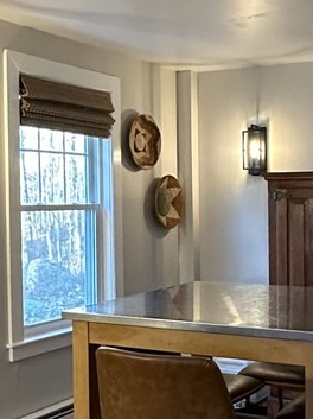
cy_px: 224
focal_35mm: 61
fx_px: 737
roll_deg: +1.5
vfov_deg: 31.7
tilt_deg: -0.4
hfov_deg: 23.9
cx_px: 193
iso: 500
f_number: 2.2
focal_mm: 2.22
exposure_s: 1/60
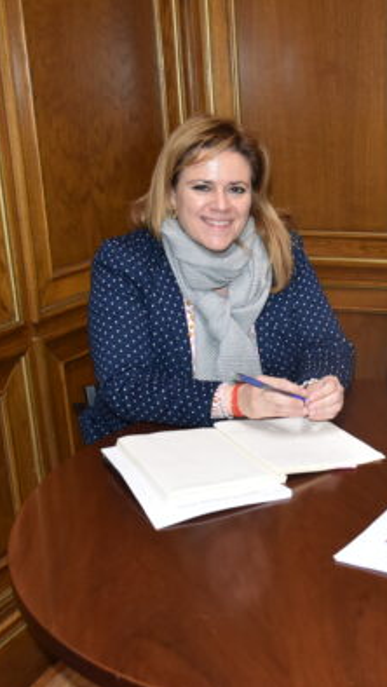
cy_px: 344
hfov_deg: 22.2
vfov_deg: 39.8
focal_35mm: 52
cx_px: 387
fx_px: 947
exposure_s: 1/60
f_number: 3.5
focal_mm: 22
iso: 900
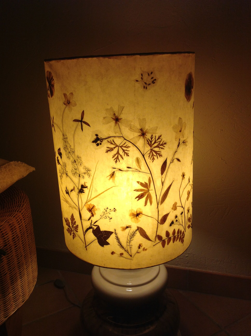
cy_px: 168
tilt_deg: -17.2
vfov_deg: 52.7
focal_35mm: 35
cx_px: 126
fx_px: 339
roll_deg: +2.4
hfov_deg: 40.6
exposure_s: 1/120
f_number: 2.4
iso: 100
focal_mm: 4.28
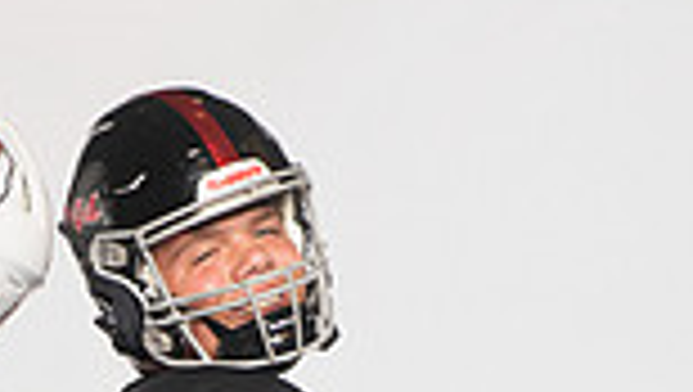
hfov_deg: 13.9
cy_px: 982
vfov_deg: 7.4
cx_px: 81
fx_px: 2814
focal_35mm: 153
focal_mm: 50
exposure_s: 1/200
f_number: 6.3
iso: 500
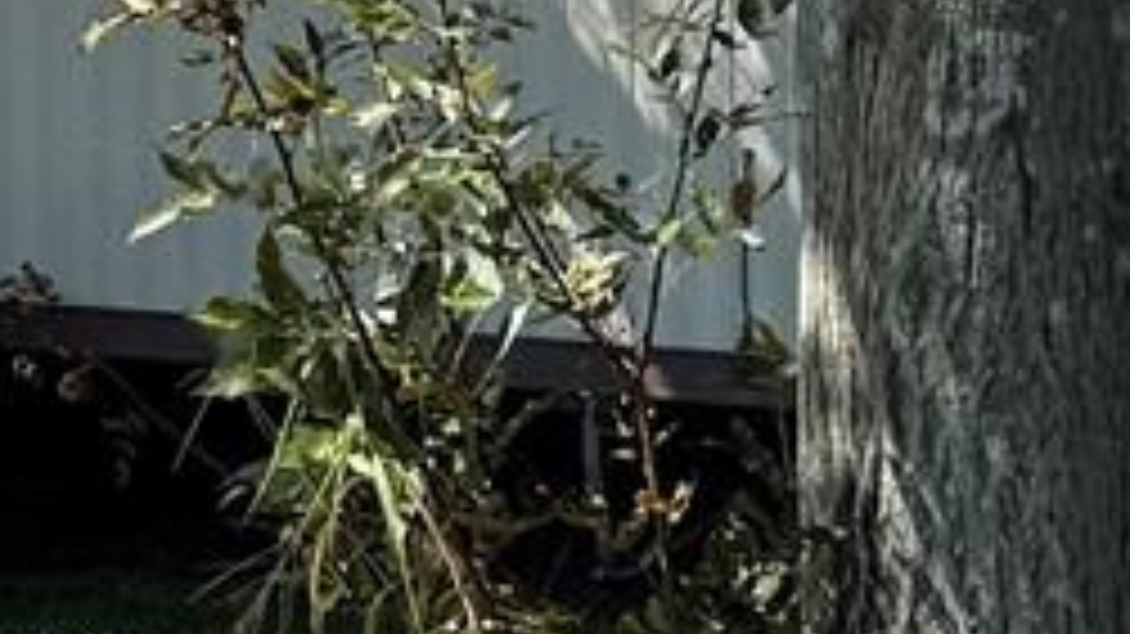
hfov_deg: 12.1
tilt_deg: -1.6
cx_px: -729
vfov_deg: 7.2
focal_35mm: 167
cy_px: -207
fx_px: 5002
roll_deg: +0.6
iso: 80
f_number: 1.78
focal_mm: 6.76
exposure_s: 1/2604
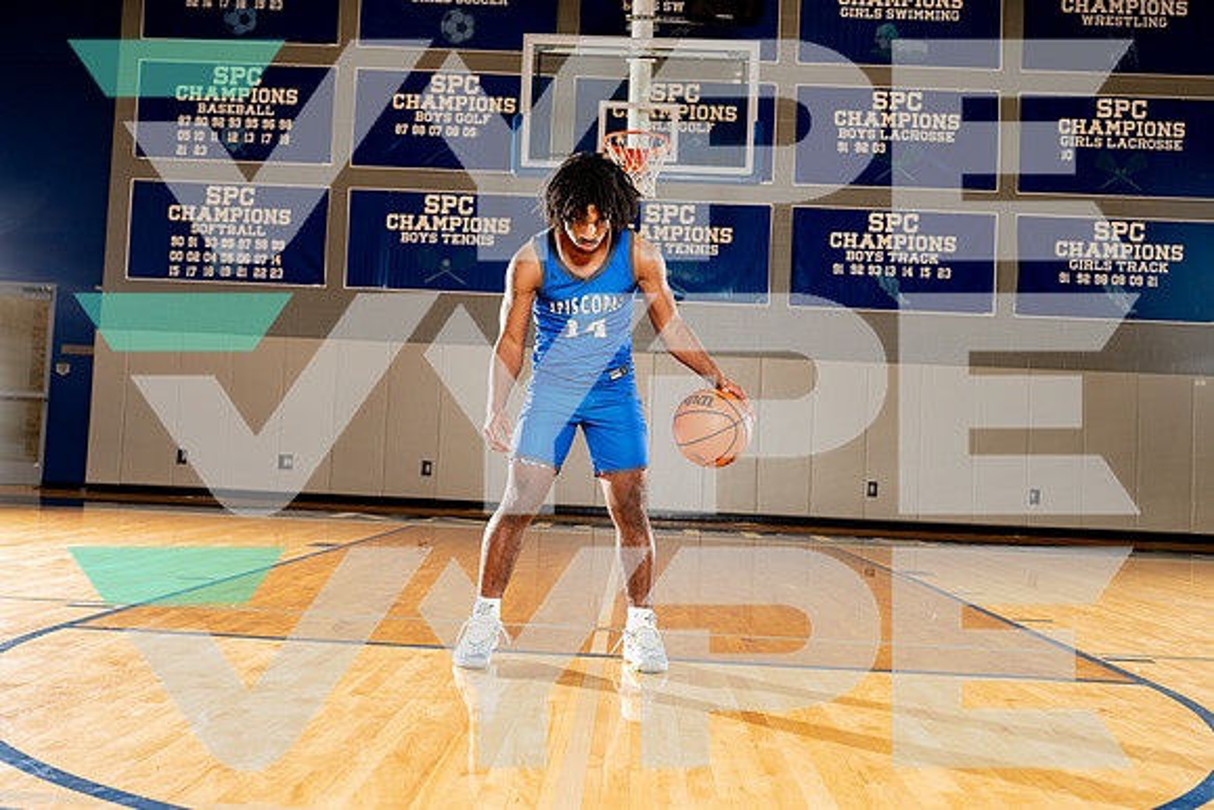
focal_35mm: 32
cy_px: 405
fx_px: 1079
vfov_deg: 41.1
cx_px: 607
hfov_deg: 58.7
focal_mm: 32
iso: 250
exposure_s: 1/250
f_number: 4
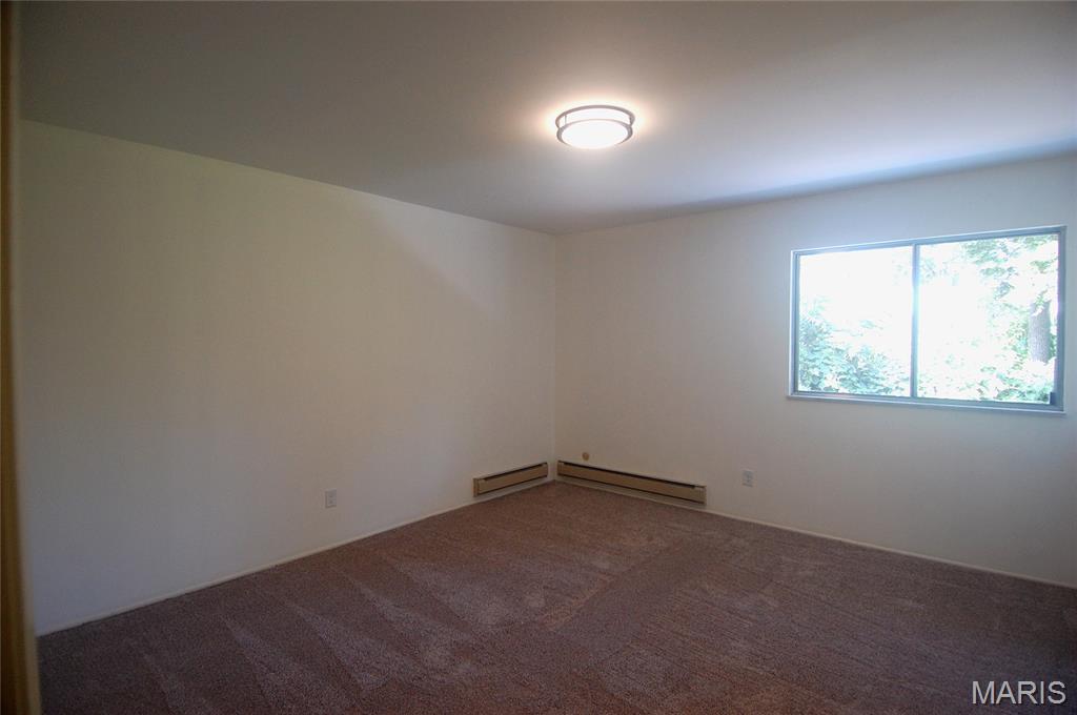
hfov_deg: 90.1
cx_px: 538
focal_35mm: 18
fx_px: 538
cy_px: 358
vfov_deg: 67.2
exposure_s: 1/30
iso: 640
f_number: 4
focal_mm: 12
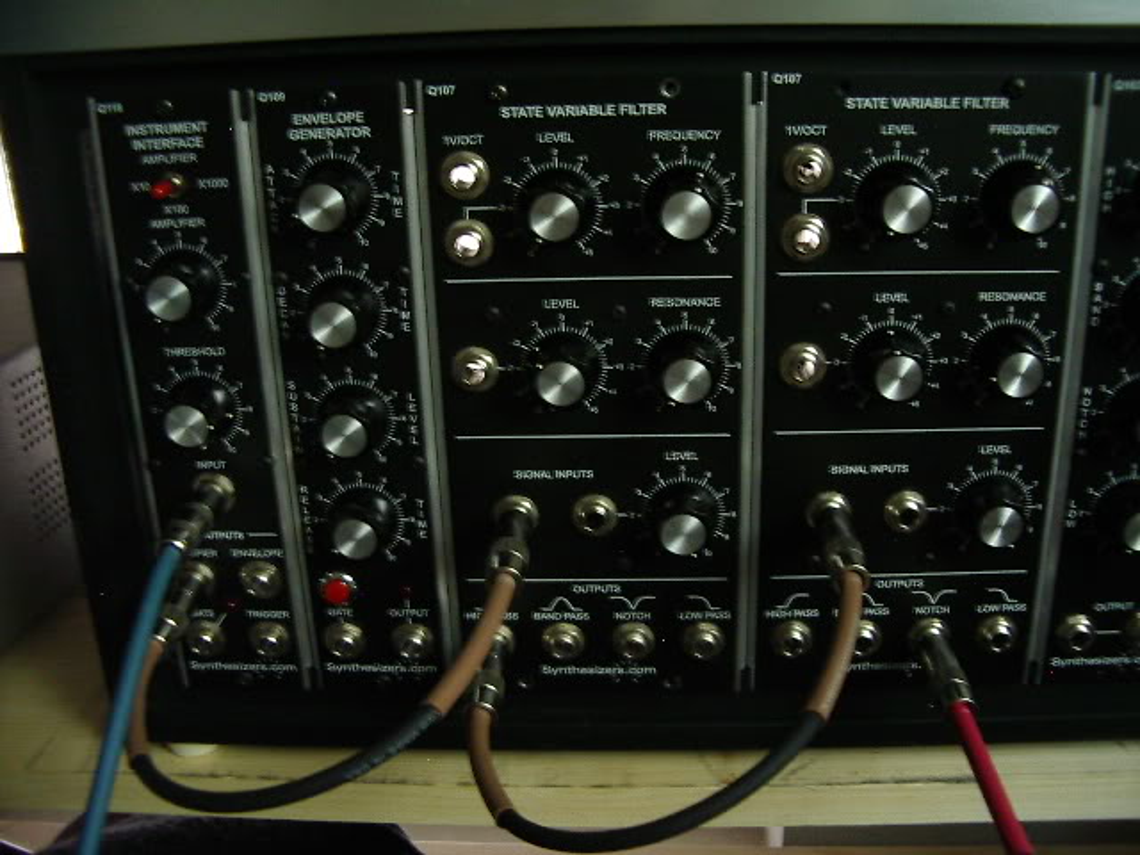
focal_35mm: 38
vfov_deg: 37.7
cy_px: 428
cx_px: 570
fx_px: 1251
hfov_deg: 49.0
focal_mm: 5.8
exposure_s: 1/4
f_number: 2.6
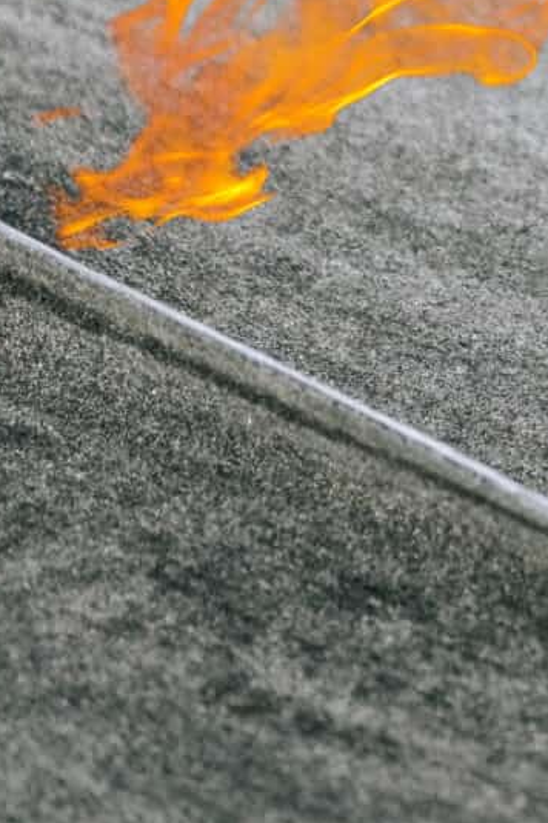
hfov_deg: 3.4
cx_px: 1049
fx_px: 9304
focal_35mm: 407
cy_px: -1054
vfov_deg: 4.9
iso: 125
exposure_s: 1/4000
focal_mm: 85
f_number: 1.4
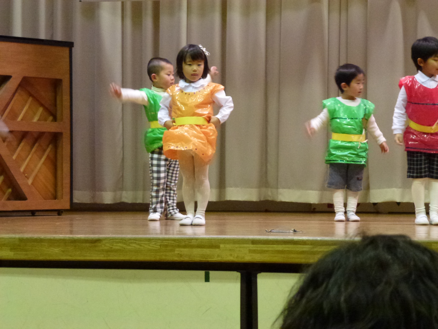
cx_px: 219
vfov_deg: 14.2
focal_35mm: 104
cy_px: 164
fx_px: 1316
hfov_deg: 18.9
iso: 800
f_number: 5
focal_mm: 18.7
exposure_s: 1/15
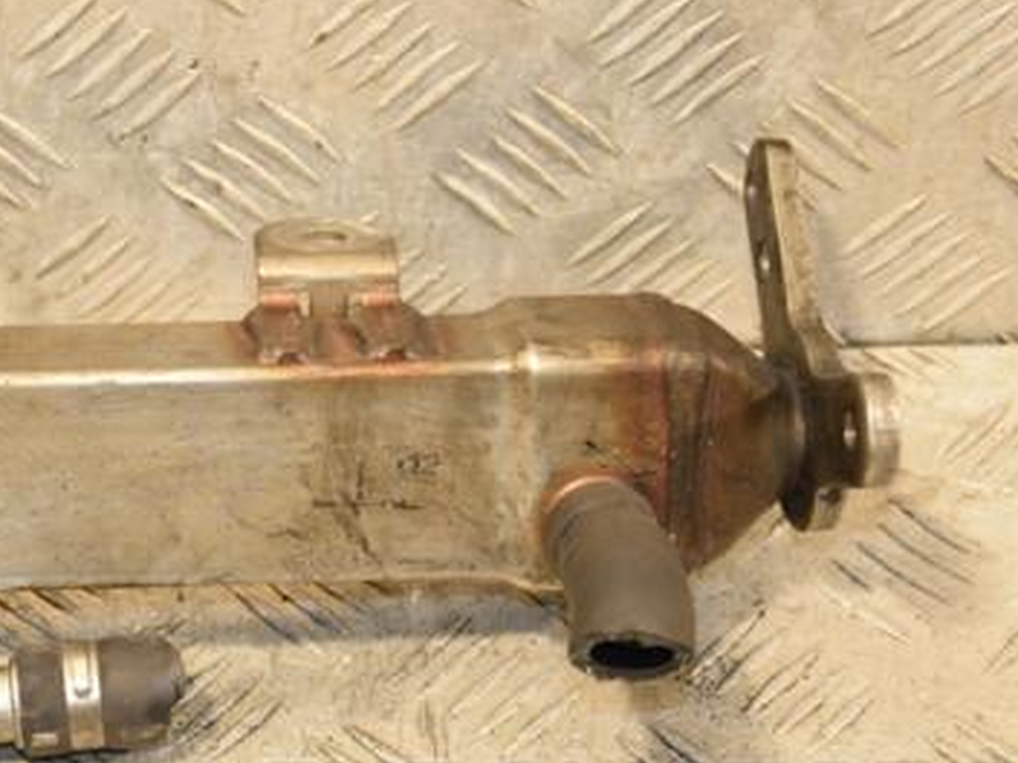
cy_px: 422
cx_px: 205
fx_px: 3617
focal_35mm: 123
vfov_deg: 12.0
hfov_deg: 15.9
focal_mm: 50
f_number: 5
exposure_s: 1/160
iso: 800
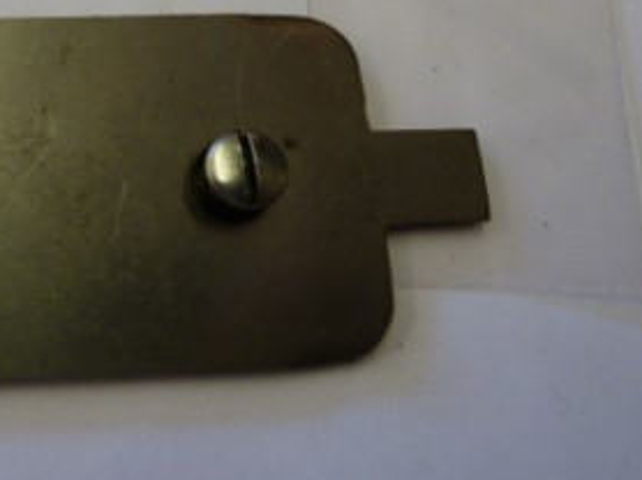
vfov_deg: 26.5
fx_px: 1001
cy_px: 104
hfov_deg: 32.1
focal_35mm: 54
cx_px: -35
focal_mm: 4.1
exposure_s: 1/30
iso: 160
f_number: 3.3
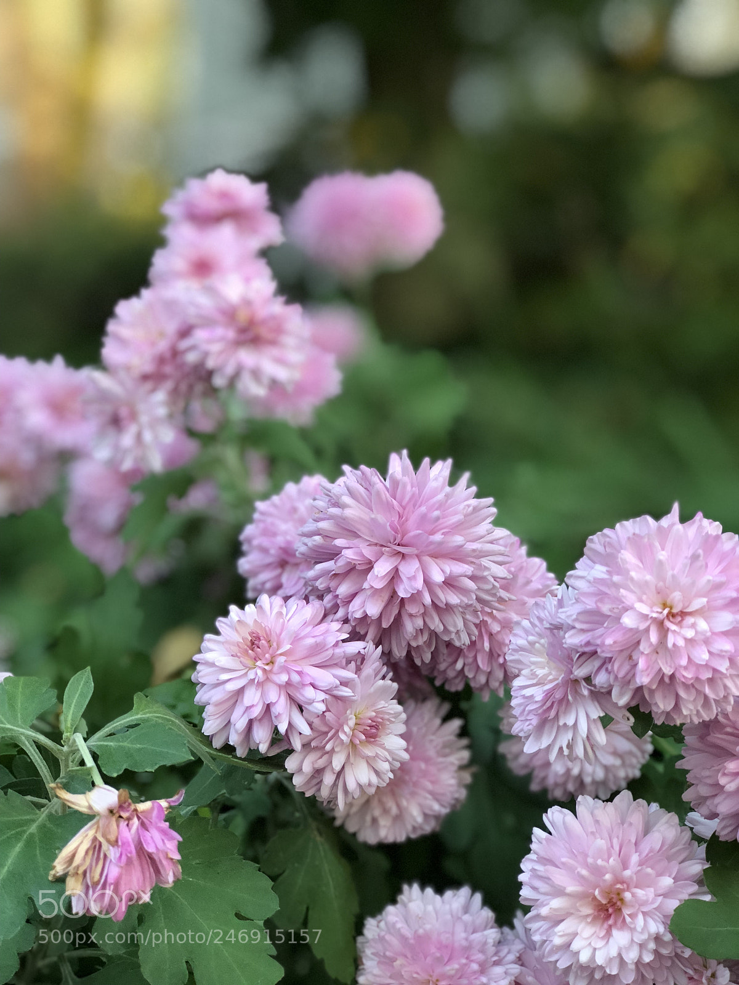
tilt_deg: -2.6
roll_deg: -3.5
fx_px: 1622
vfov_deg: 33.8
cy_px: 492
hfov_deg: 25.7
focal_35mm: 57
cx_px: 370
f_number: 2.8
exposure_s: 1/120
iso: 250
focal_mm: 6.6
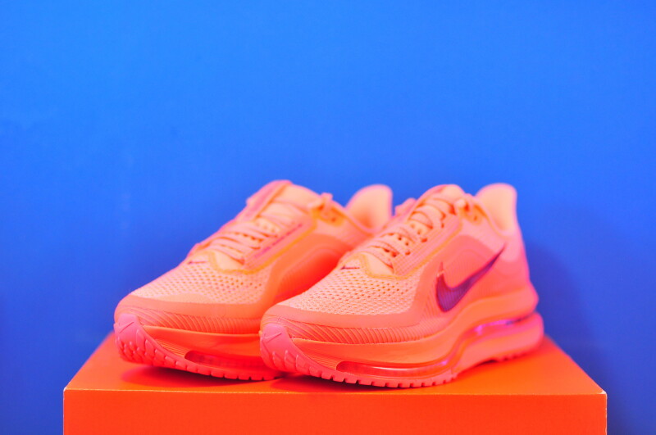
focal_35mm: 75
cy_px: 218
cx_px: 328
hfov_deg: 27.0
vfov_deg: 18.1
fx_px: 1365
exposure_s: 1/320
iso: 250
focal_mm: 50
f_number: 2
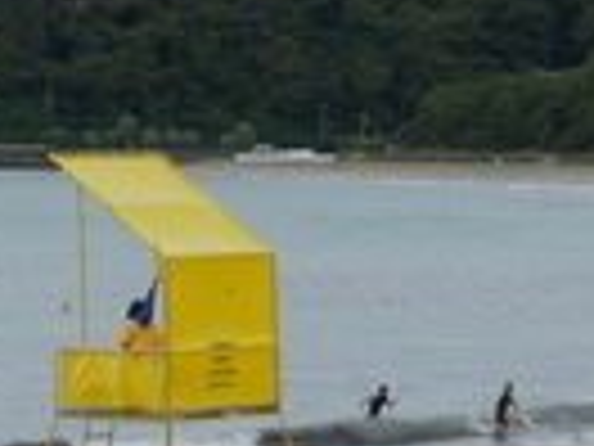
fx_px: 3604
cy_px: 802
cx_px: -142
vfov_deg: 6.9
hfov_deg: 9.3
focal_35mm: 210
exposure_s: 1/400
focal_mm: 17
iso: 200
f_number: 8
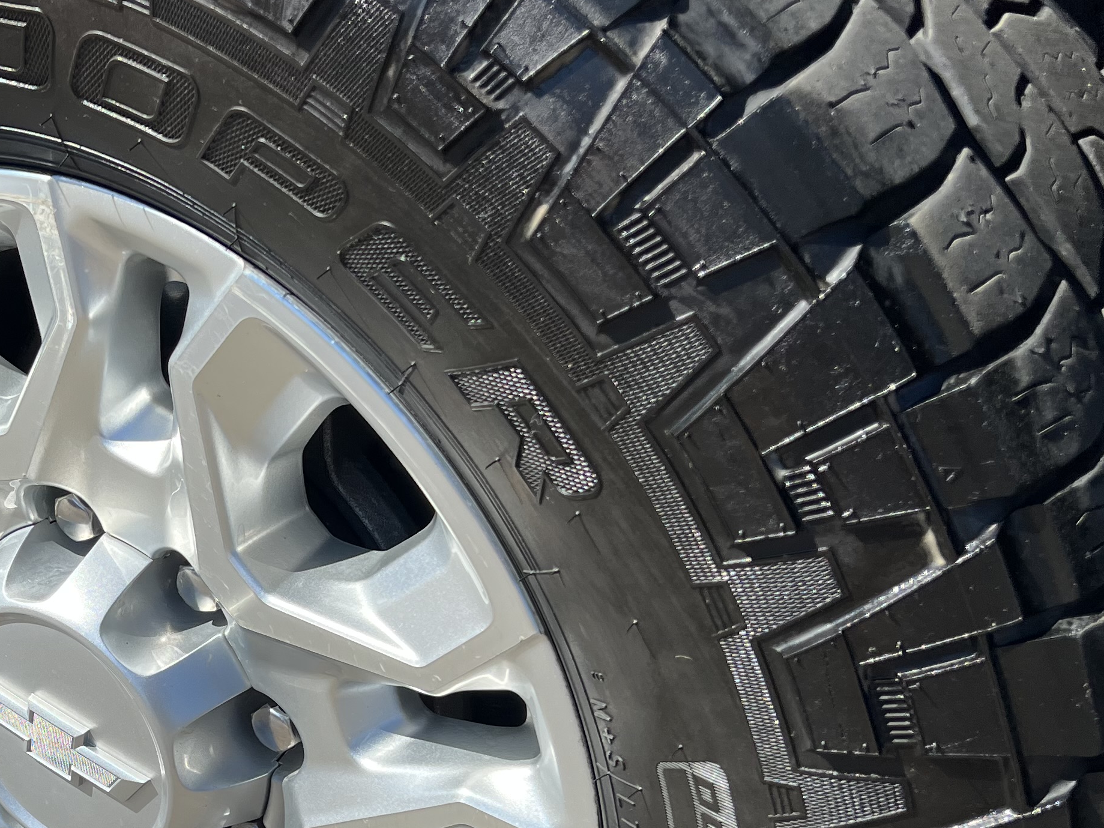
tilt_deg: -29.6
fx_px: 1818
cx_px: 117
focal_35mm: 57
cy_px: 665
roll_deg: -0.7
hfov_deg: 32.2
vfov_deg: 25.2
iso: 50
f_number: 1.5
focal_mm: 5.7
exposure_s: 1/3257
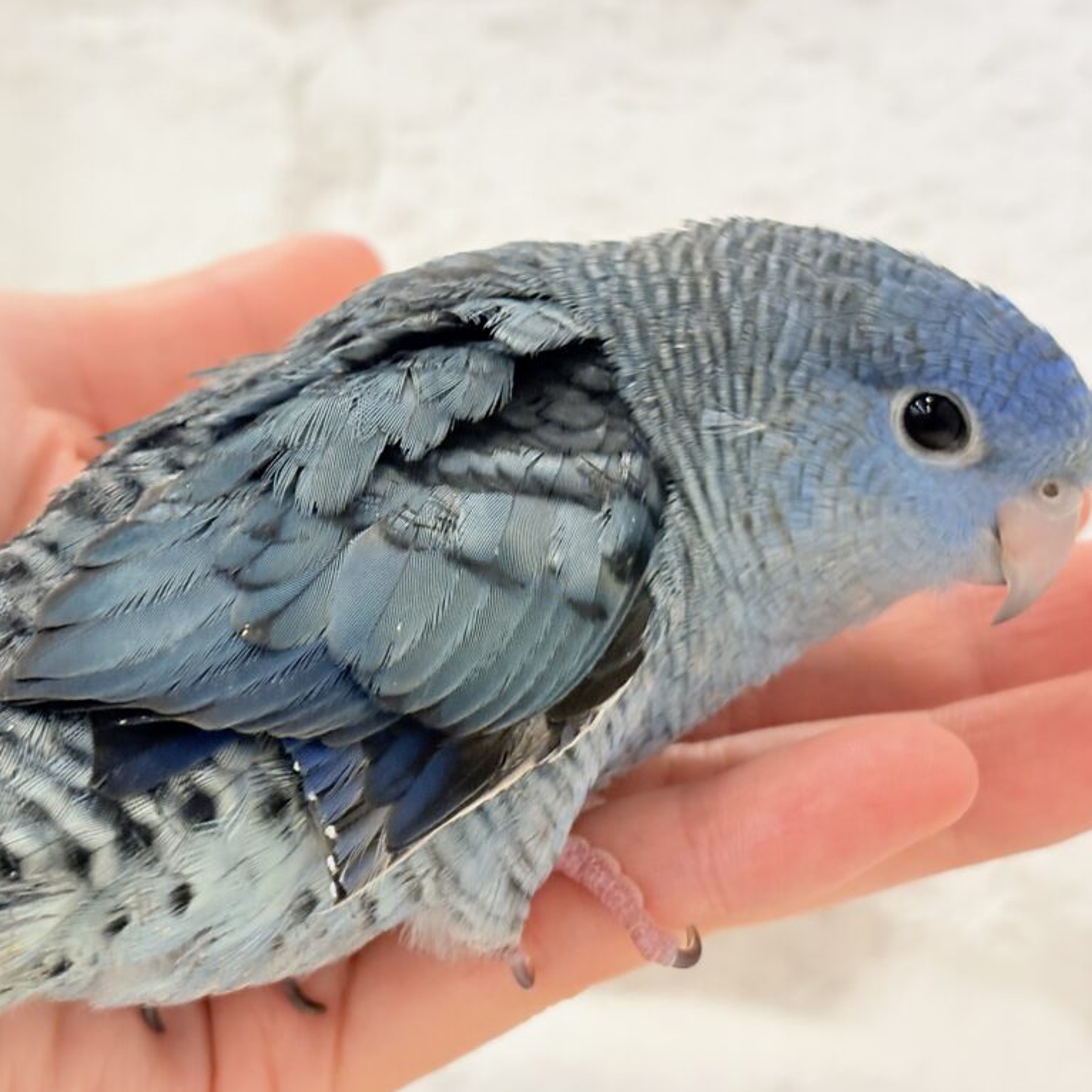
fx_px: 2570
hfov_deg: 24.0
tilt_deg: -2.0
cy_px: 539
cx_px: 512
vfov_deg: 24.0
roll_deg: -0.5
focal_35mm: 72
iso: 200
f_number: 1.6
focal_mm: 5.96
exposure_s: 1/100
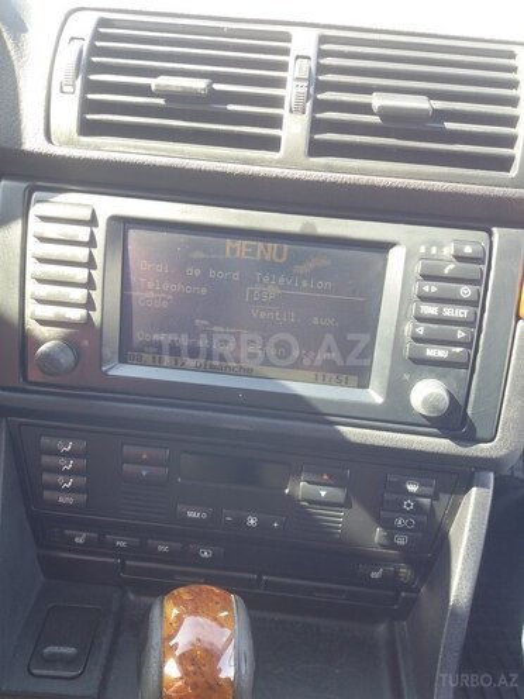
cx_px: 262
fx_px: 565
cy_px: 350
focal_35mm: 28
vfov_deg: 63.4
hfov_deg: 49.7
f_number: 1.9
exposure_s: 1/33
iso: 50
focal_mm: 3.7
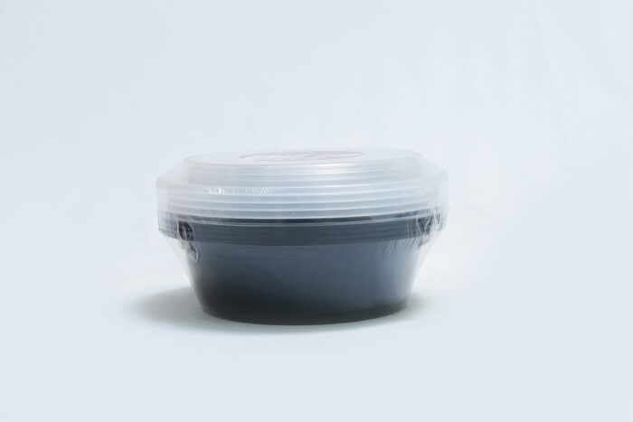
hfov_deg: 30.1
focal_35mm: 67
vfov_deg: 20.3
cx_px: 316
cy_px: 211
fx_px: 1178
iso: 3200
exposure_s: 1/125
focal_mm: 45
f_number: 11
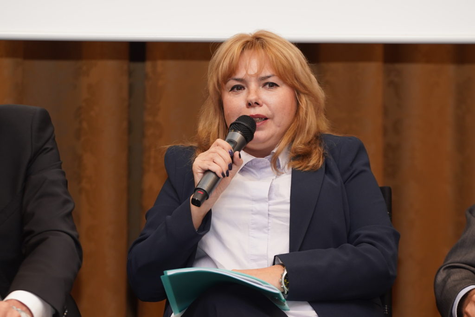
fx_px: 2494
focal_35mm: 189
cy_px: 158
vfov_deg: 7.3
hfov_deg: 10.9
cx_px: 238
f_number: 4
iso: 800
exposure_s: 1/125
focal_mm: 126
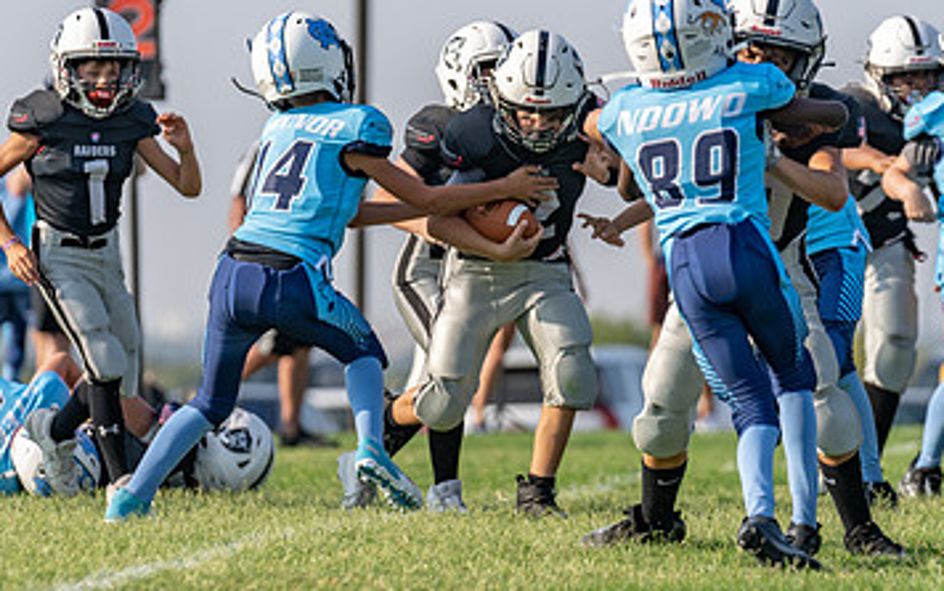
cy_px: 275
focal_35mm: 376
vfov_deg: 3.5
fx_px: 9679
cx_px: 450
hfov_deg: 5.6
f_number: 3.5
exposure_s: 1/1600
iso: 100
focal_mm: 200
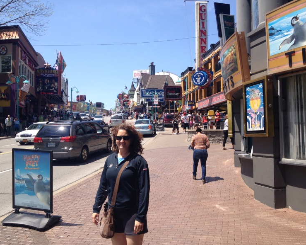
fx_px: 335
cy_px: 124
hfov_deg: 49.1
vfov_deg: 40.1
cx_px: 150
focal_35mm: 37
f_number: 2.4
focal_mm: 4.28
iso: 50
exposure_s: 1/1175
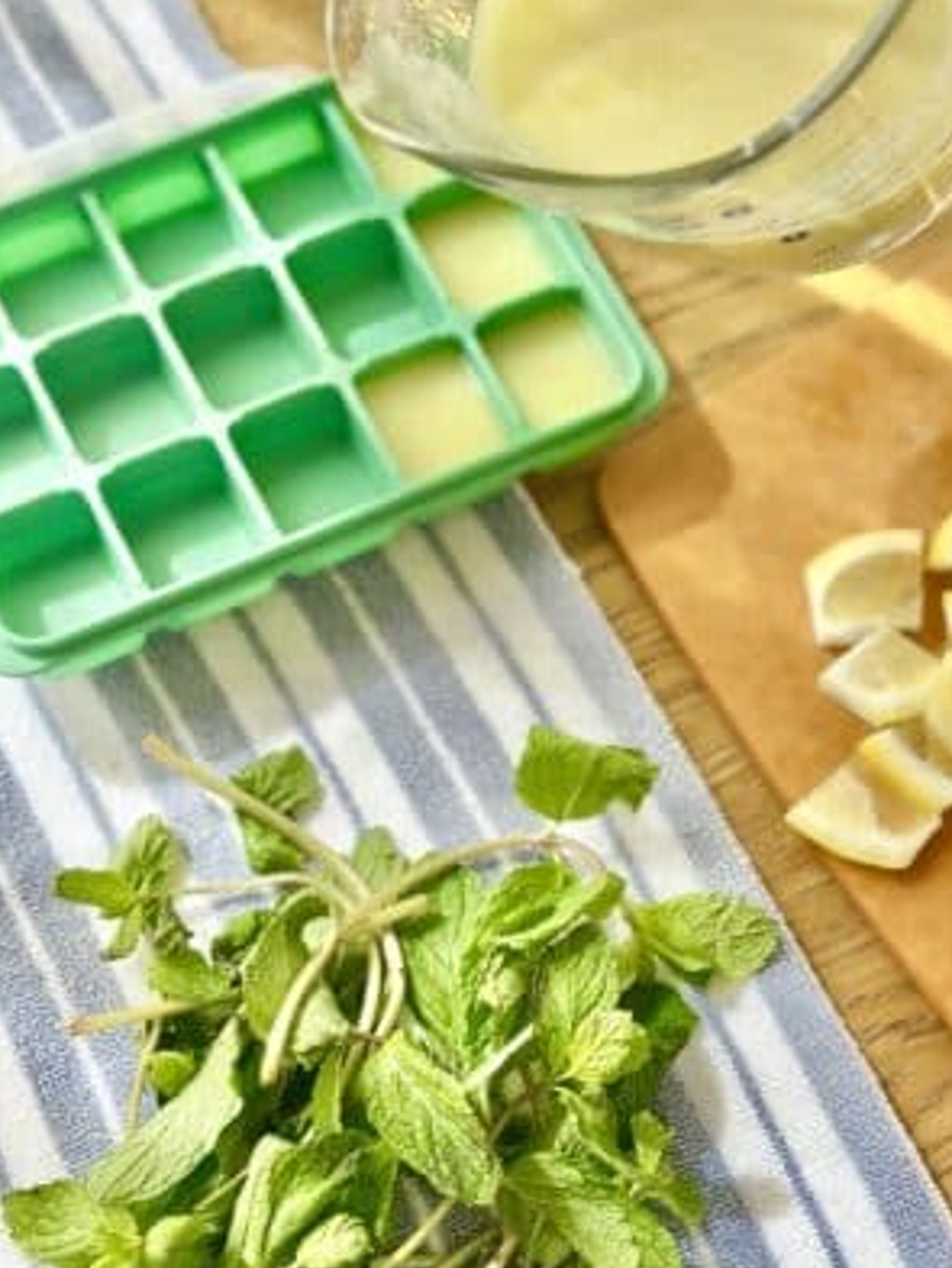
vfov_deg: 31.7
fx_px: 2236
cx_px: 592
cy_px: 613
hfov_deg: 24.0
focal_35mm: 61
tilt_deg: -64.6
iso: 80
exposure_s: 1/1242
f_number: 1.78
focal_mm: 6.86
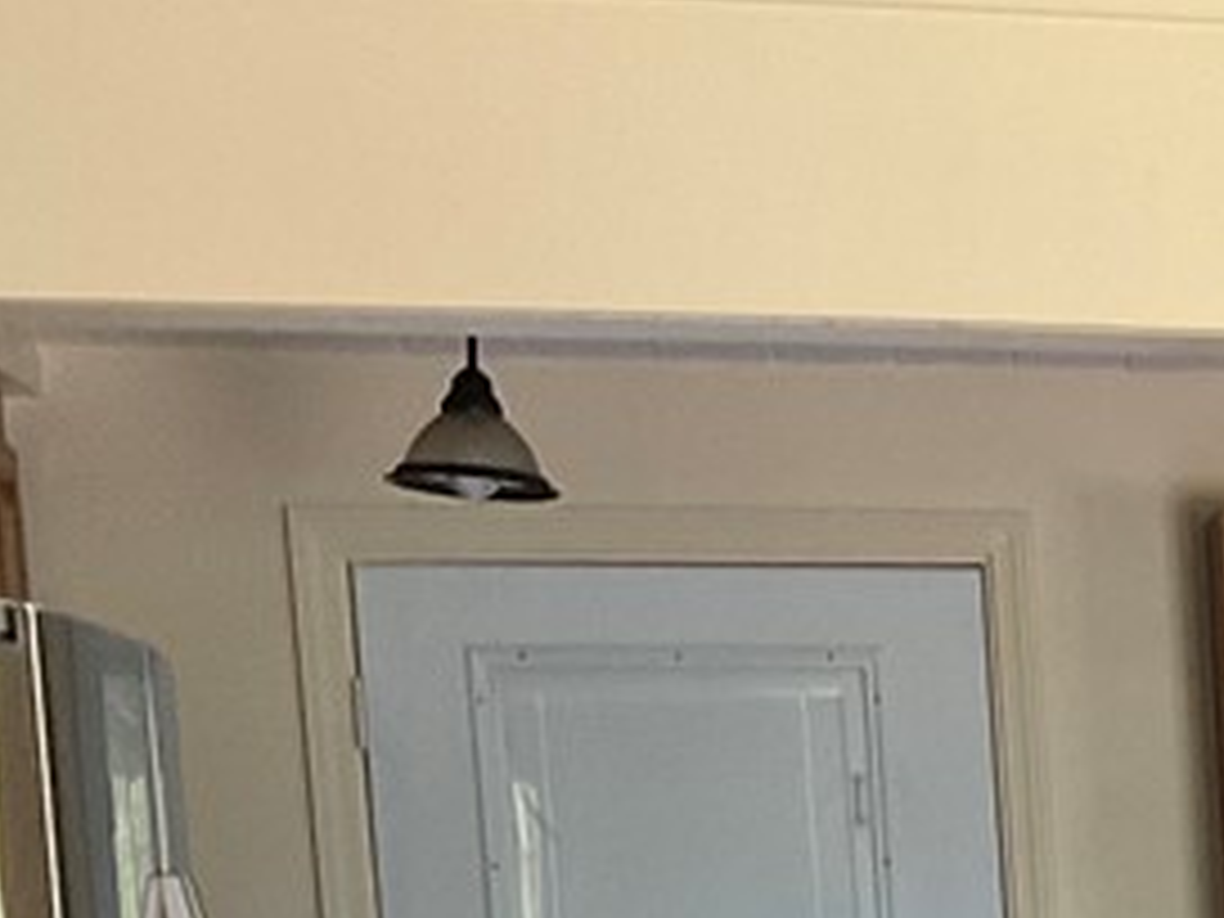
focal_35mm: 109
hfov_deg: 16.1
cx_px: 1980
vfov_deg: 12.7
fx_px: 3854
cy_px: 1503
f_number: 1.8
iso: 100
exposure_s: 1/60
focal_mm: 3
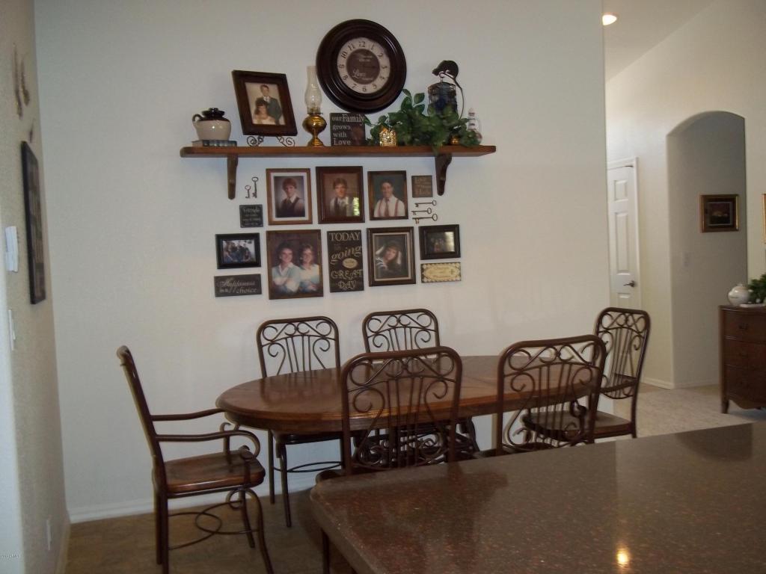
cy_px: 287
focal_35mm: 36
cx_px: 383
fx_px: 797
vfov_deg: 39.7
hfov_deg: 51.4
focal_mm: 6.5
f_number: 3.1
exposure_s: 1/30
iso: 160
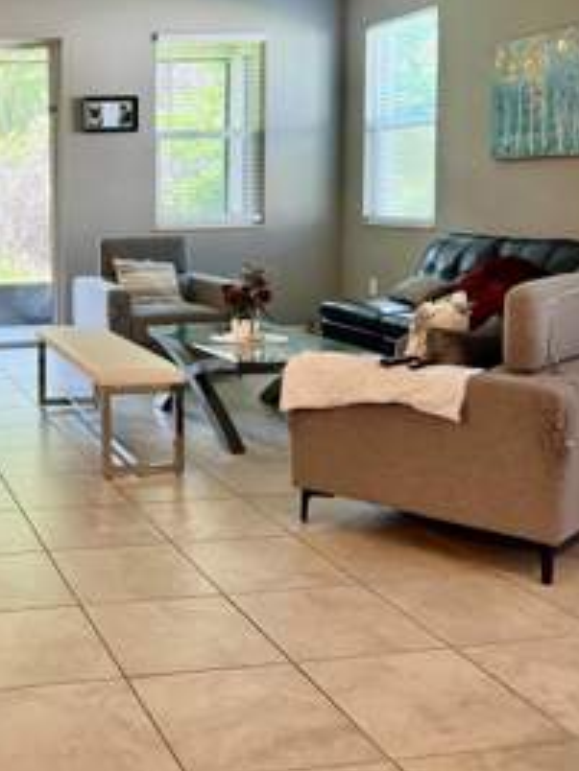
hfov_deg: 30.5
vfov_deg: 43.5
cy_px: 282
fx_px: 959
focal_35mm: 43
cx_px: -35
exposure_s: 1/120
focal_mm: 6.76
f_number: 1.78
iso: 250
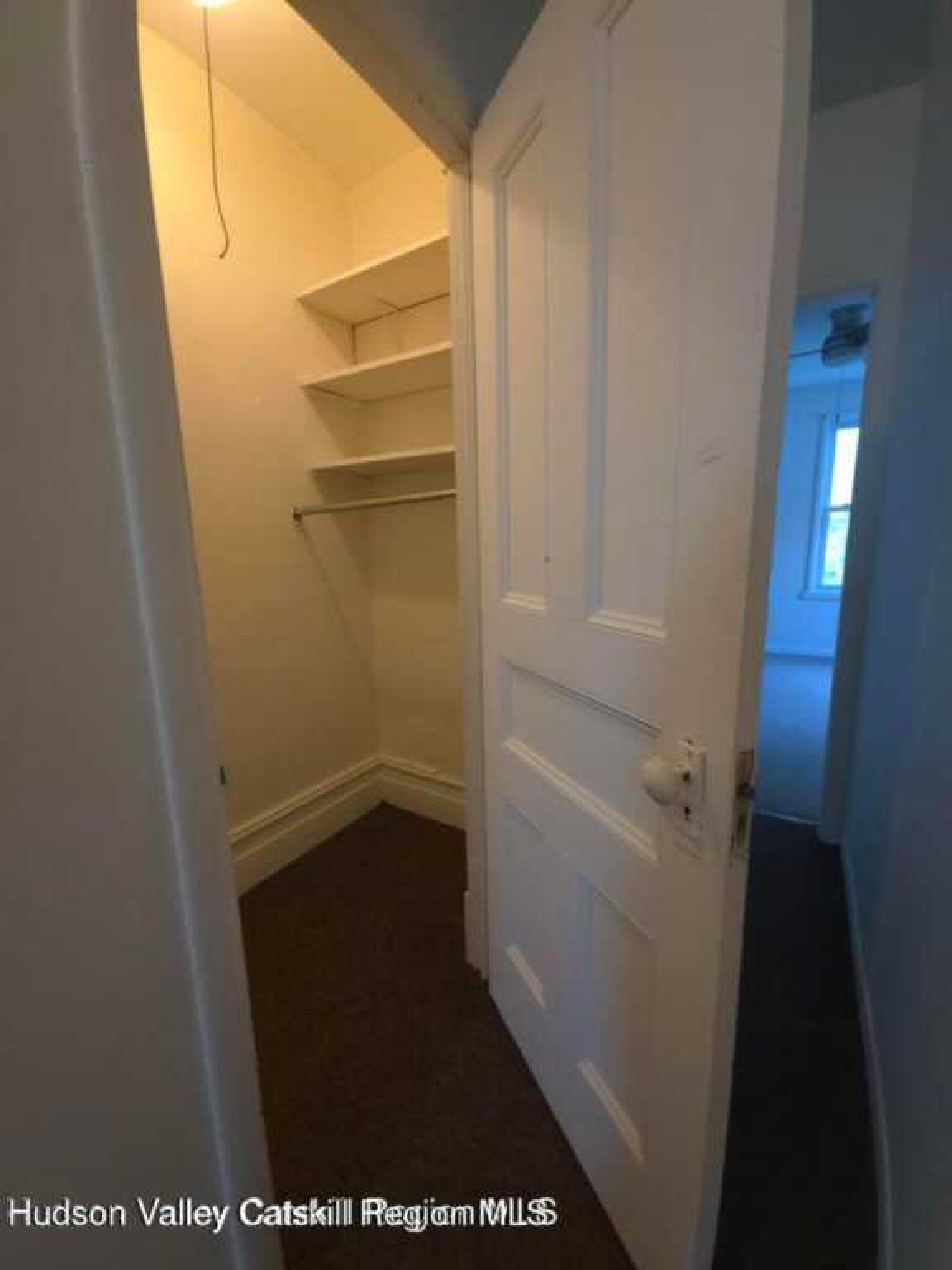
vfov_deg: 106.2
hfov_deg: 89.9
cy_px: 635
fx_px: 477
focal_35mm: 13
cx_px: 476
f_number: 1.9
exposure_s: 1/30
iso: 160
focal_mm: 2.2
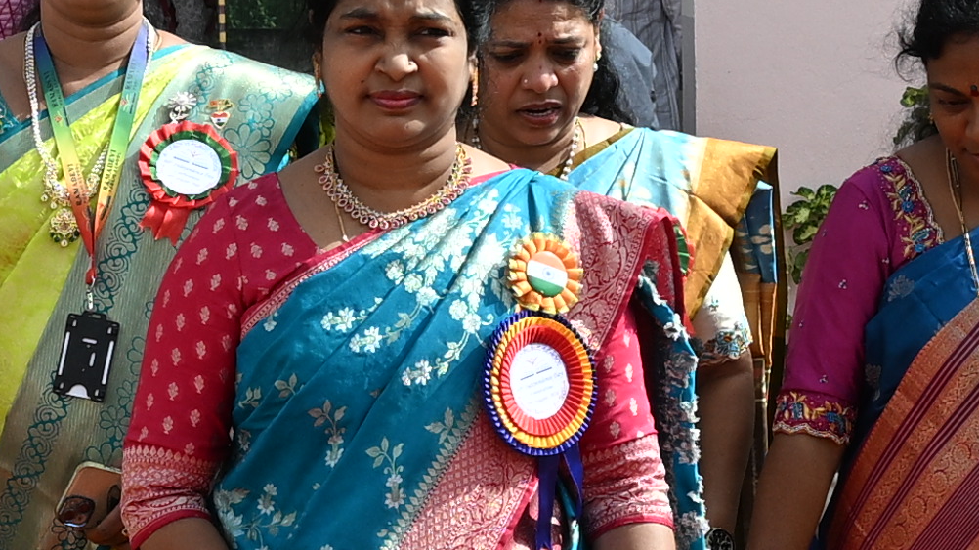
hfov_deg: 8.1
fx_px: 6913
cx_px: 227
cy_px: 402
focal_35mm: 266
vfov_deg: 4.6
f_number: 9
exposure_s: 1/320
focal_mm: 30.5
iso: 100
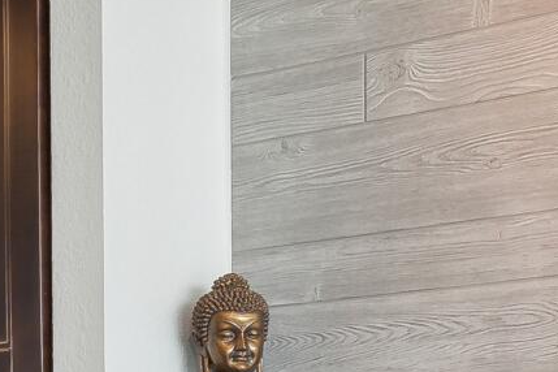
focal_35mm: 126
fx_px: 1953
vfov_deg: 10.5
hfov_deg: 15.7
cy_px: 544
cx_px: -107
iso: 250
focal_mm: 18
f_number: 8
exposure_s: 1/25
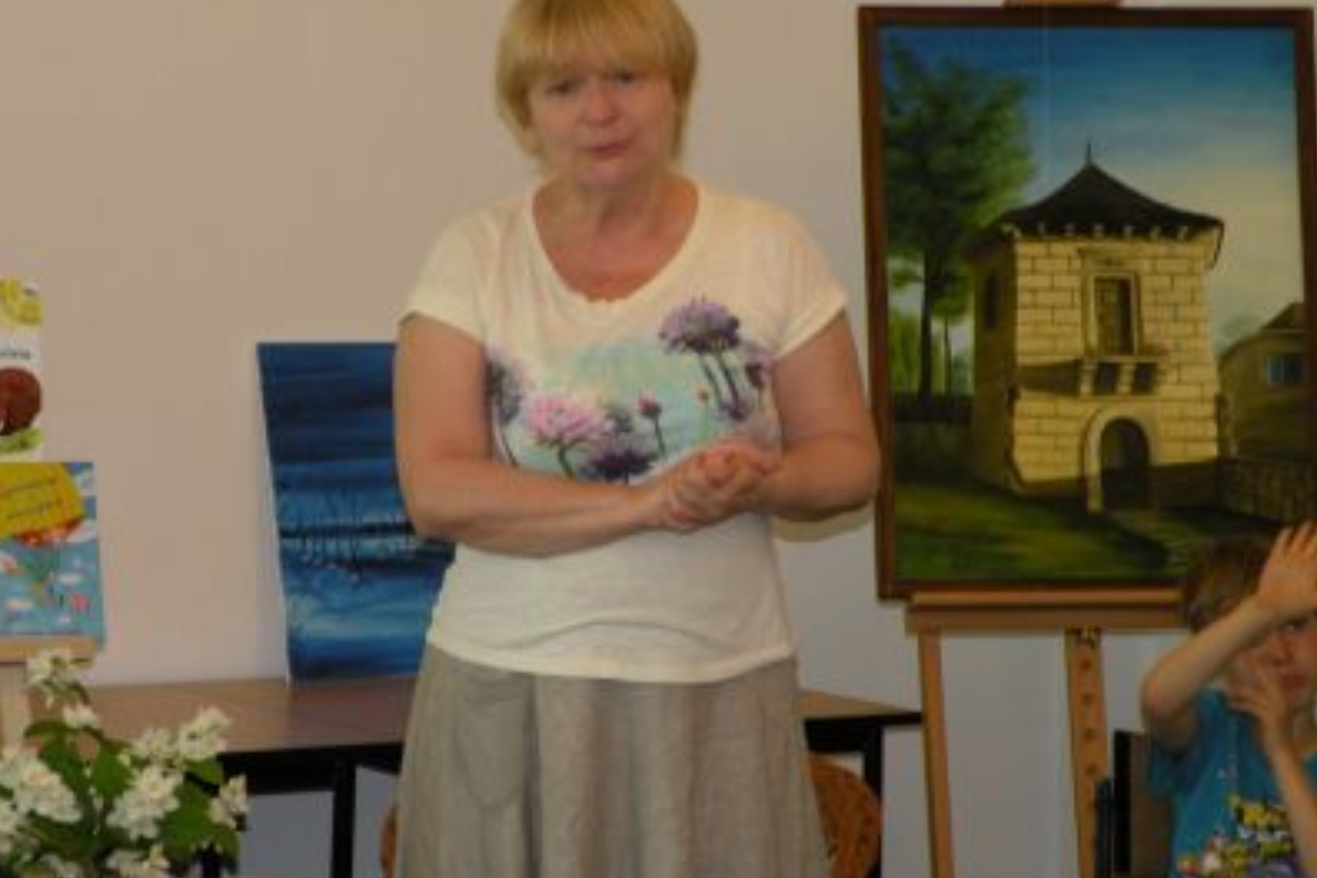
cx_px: 655
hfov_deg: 13.9
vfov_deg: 9.3
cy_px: 429
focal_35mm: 148
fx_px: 5414
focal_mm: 25
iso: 181
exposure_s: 1/35.3
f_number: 4.5
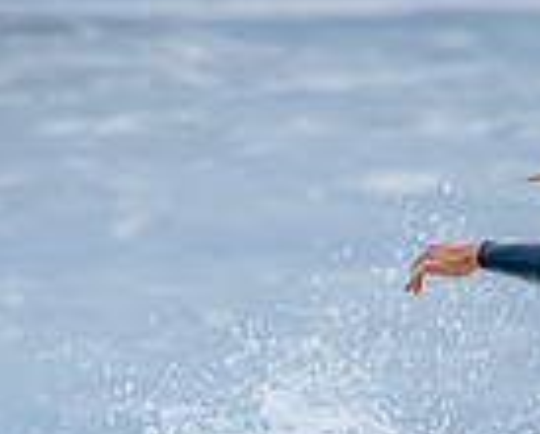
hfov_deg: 0.8
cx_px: 546
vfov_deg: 0.6
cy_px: 611
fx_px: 38875
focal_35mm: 2429
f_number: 6.3
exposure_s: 1/2000
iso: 800
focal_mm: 500
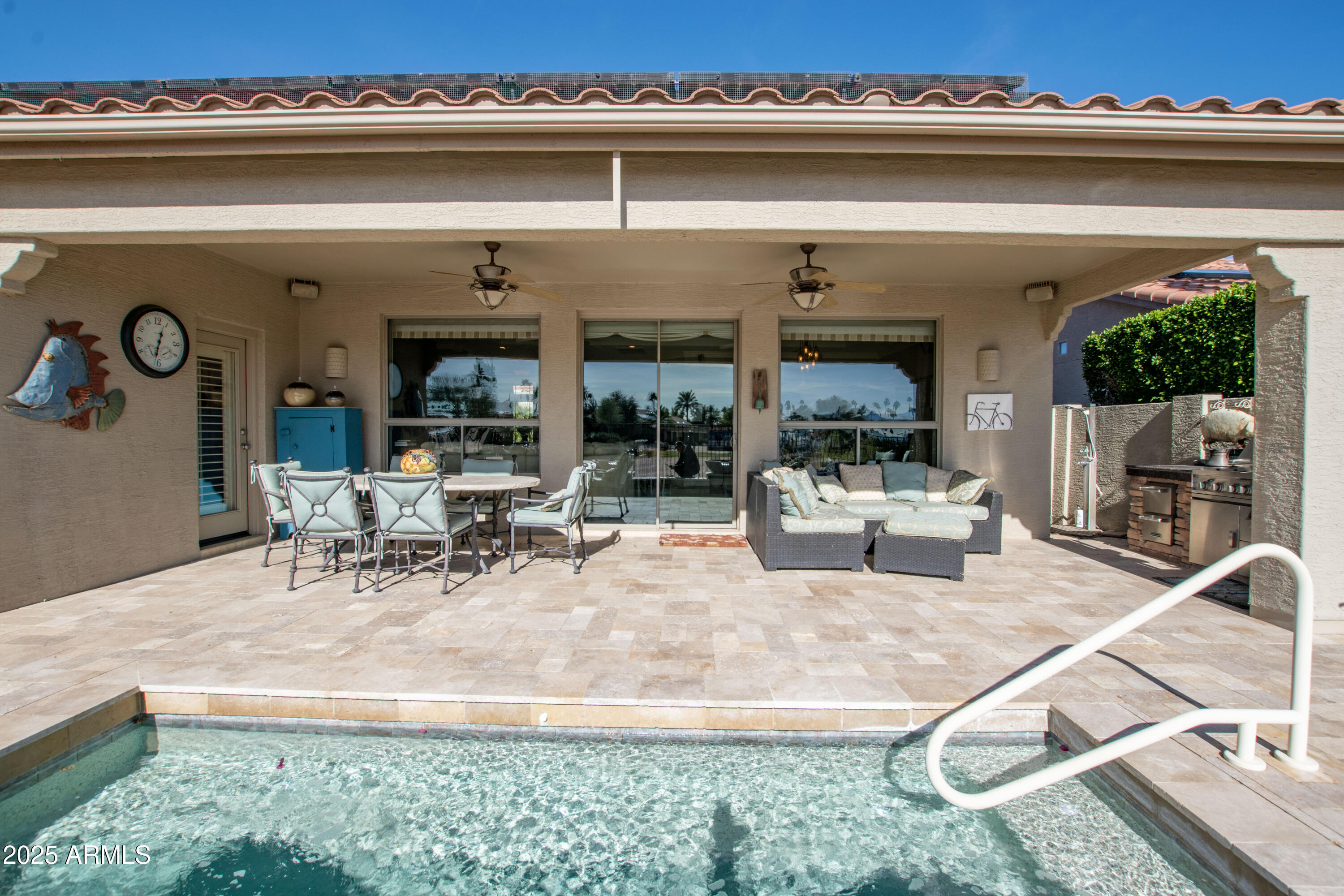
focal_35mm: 15
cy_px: 448
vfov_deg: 77.3
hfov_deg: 100.4
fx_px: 560
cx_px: 672
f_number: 11
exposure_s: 1/125
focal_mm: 10
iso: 100
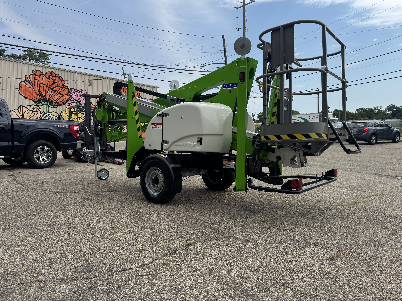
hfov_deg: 69.4
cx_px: 207
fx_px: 290
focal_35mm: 25
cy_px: 145
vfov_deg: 54.9
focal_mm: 6.76
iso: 80
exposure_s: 1/5348
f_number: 1.78
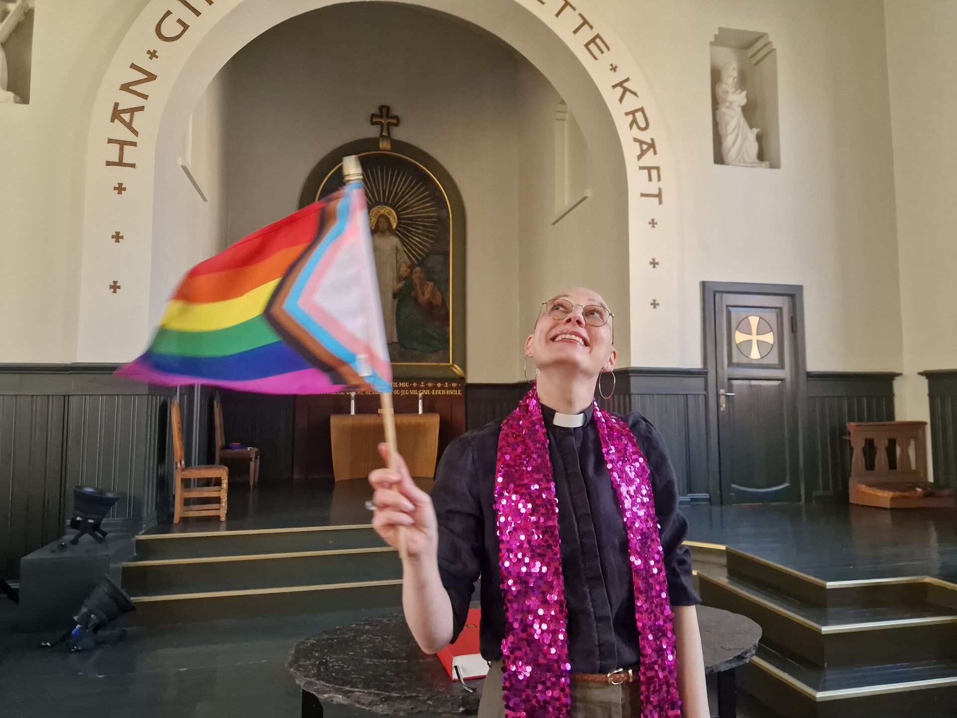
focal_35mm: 23
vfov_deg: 58.9
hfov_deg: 73.9
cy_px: 359
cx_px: 478
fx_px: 636
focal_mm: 5.4
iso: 500
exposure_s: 1/100
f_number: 1.8
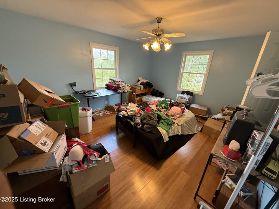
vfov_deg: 85.7
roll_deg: -2.1
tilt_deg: -18.1
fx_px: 113
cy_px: 104
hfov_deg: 102.1
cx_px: 140
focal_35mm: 14
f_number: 2.2
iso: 320
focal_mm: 2.22
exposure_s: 1/60
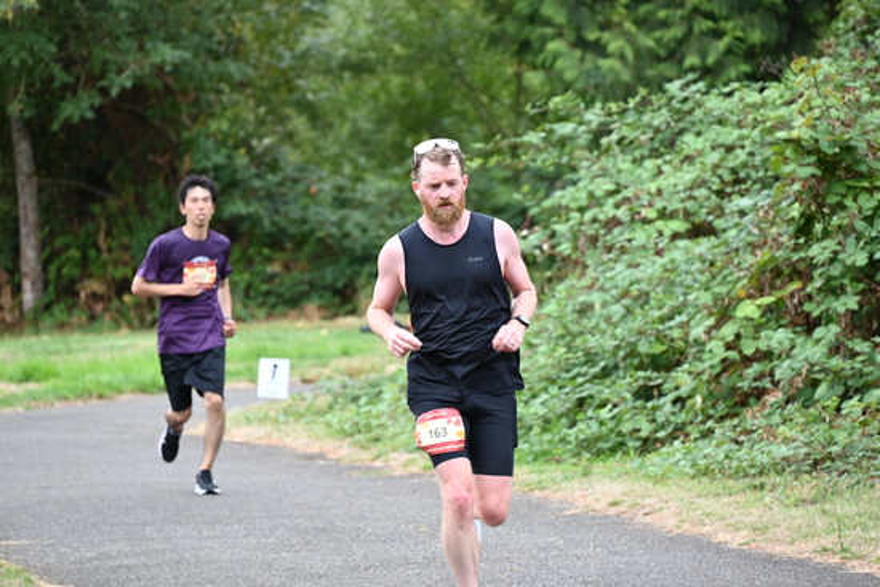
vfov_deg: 6.9
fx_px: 4890
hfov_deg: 10.3
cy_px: 294
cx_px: 440
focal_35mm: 200
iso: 1100
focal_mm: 200
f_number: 6.3
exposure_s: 1/250
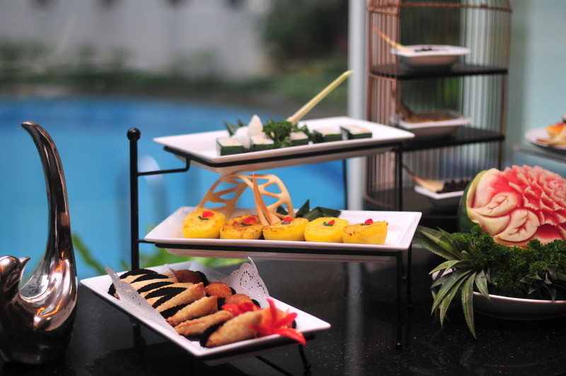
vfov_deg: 18.1
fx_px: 1177
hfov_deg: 27.0
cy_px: 188
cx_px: 283
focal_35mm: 75
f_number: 1.4
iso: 250
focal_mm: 50
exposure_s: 1/60
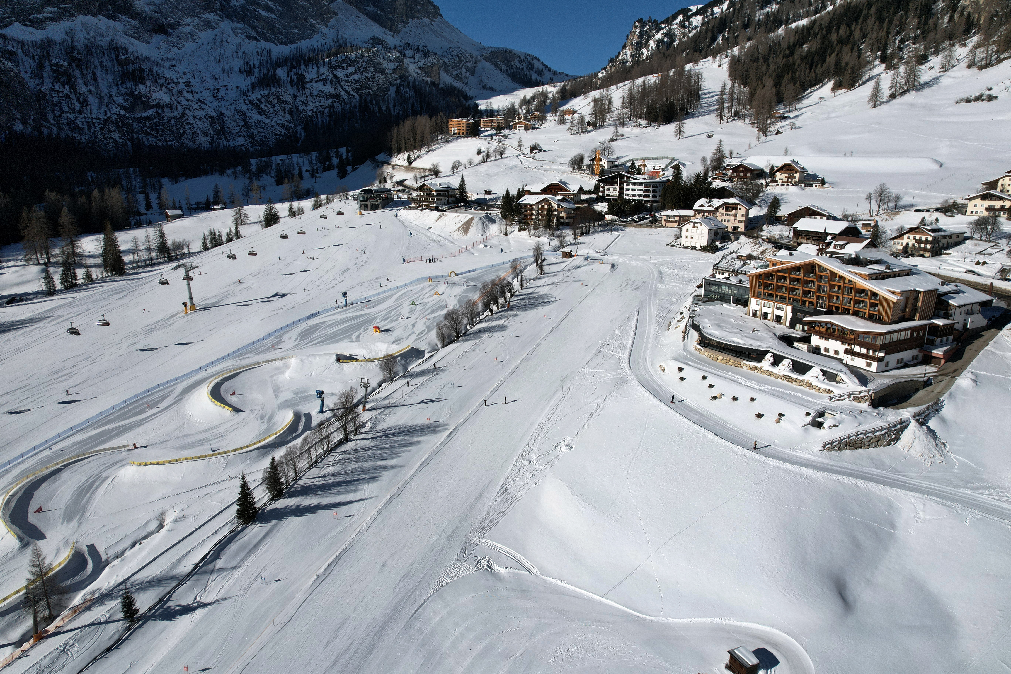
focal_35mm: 22
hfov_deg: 78.6
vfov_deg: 57.2
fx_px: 618
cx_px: 506
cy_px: 337
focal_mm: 8.38
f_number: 2.8
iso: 110
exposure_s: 1/6000
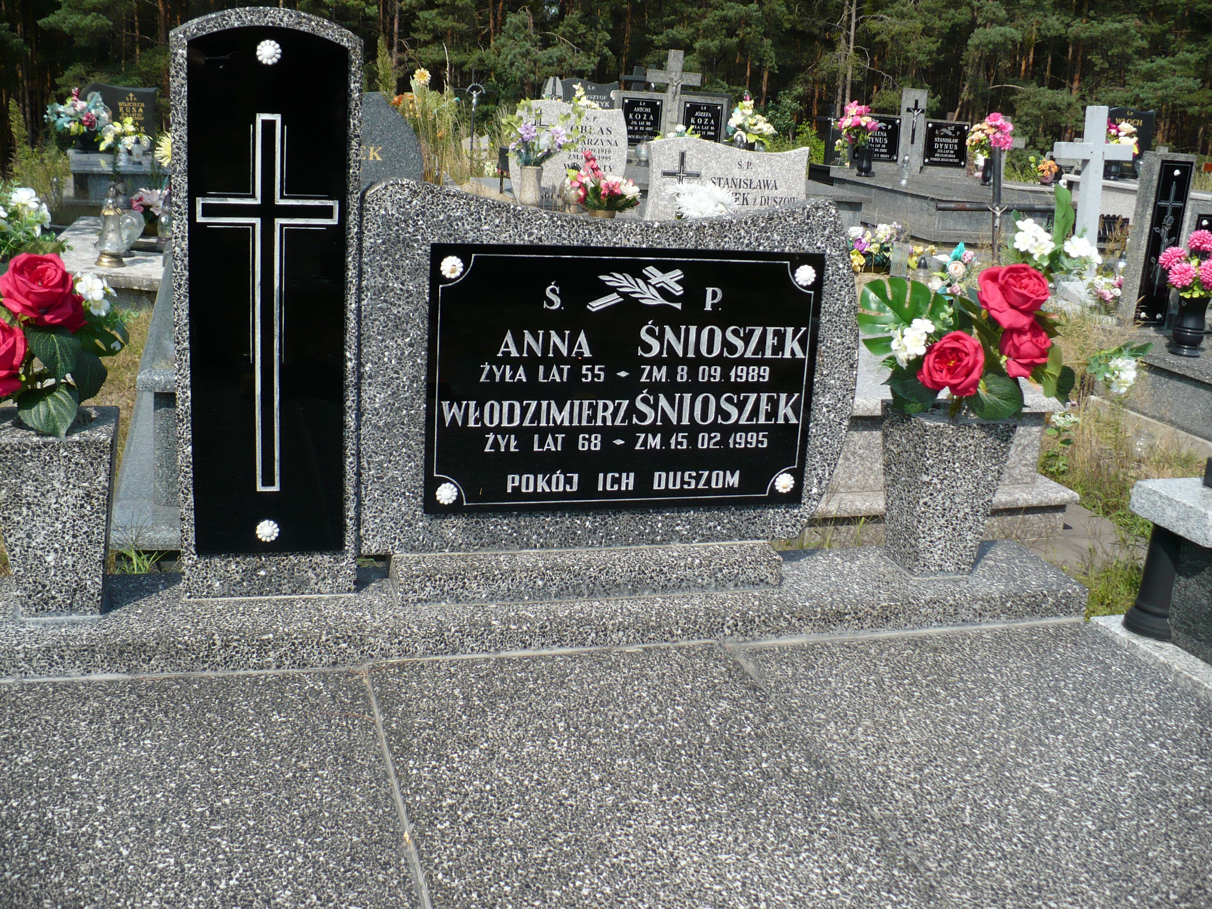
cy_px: 454
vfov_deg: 38.7
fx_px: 1295
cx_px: 606
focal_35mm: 37
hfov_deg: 50.1
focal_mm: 6.1
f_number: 2.8
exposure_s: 1/1300
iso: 100
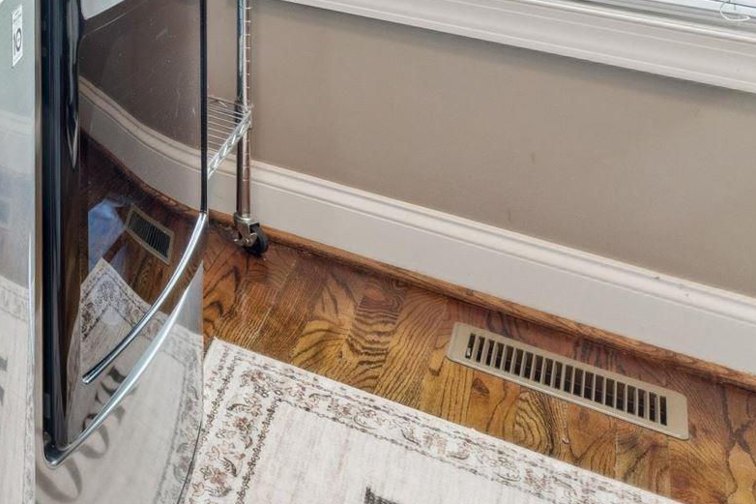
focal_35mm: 55
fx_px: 1155
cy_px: -392
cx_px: -423
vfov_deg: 19.1
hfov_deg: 25.5
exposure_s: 1/2
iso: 400
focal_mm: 14
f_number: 13
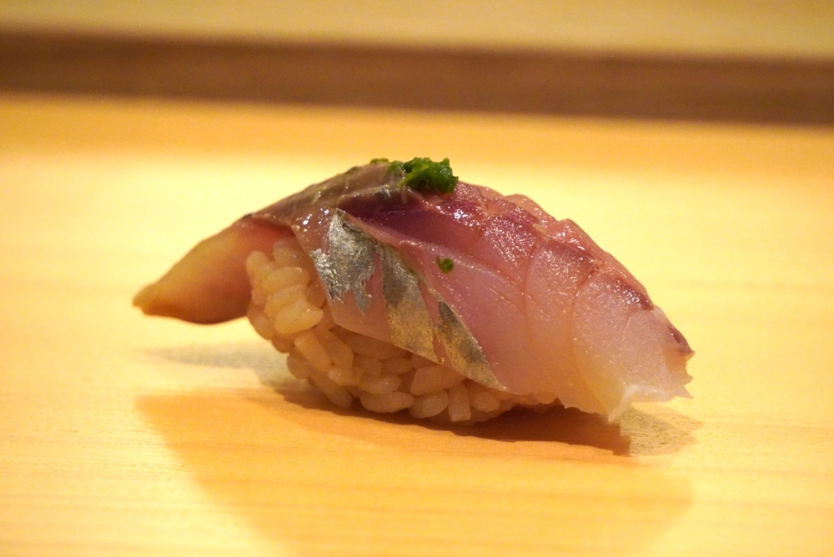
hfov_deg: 6.7
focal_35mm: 309
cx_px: 417
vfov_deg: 4.5
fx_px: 7162
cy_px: 278
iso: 6400
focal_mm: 206
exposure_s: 1/100
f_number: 7.1
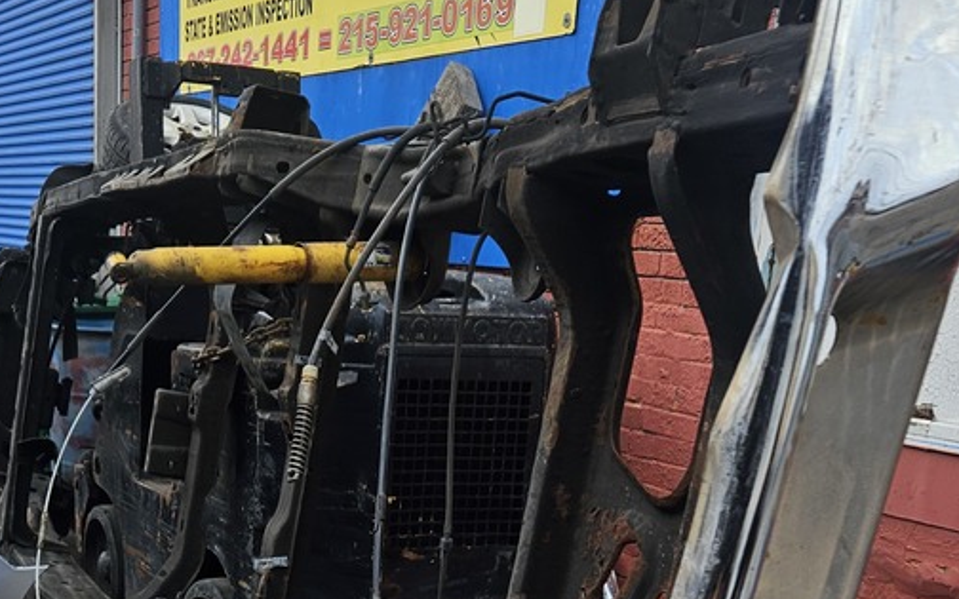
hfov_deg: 34.7
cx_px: 312
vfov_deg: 21.0
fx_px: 1516
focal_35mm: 58
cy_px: 692
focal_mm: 5.4
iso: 25
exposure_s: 1/214
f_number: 1.8
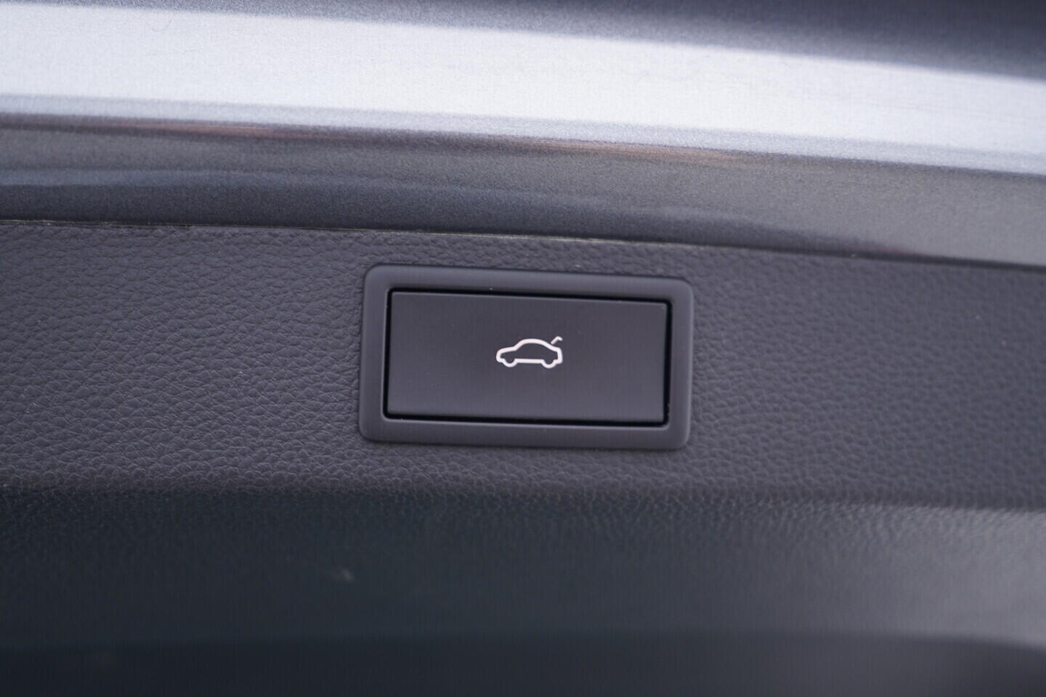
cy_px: 348
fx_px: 1046
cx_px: 523
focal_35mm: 36
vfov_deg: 36.9
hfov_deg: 53.1
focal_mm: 24
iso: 250
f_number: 2.8
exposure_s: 1/40
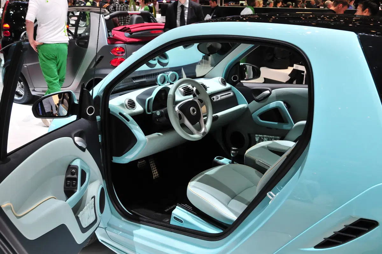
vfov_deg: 35.4
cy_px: 127
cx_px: 191
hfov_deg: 51.3
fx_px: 397
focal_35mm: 38
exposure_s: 1/125
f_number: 8
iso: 800
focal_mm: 25
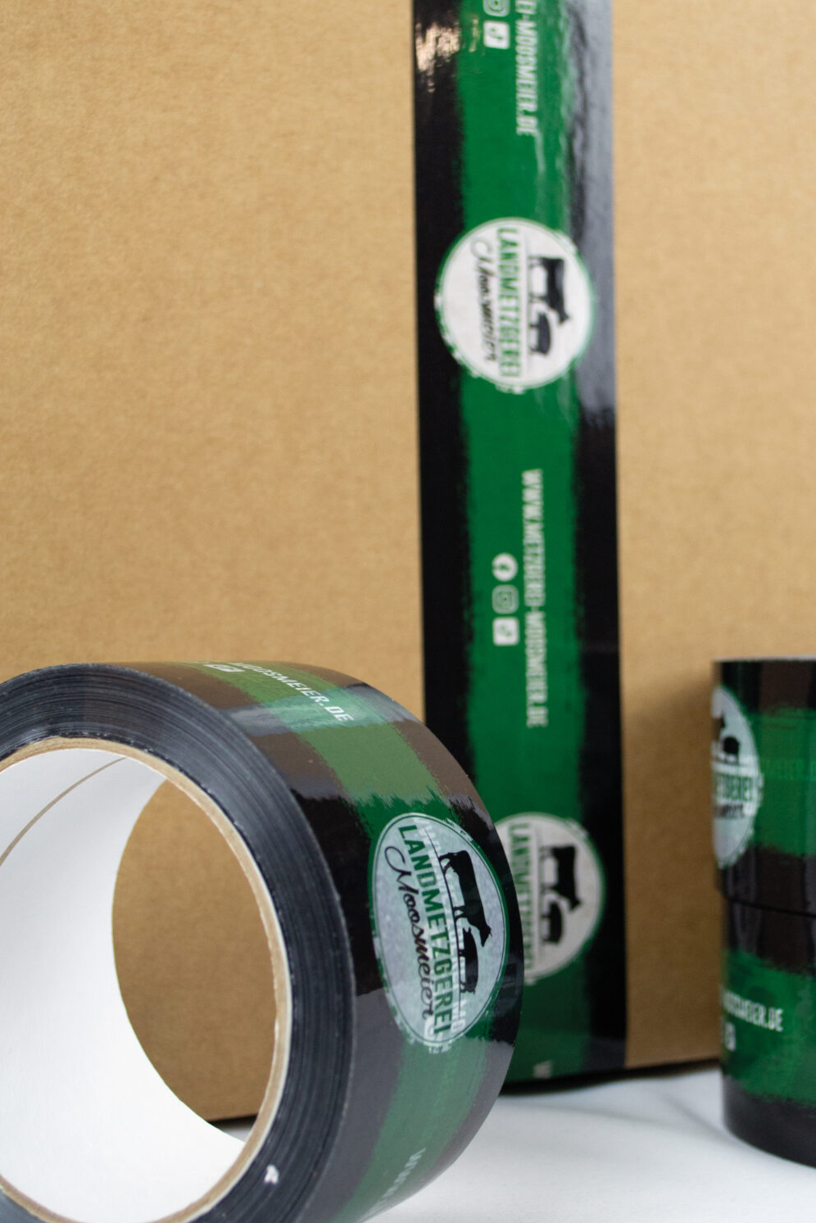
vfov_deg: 36.9
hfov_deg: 25.1
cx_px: 453
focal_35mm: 54
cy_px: 645
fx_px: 1835
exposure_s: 1/80
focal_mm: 28
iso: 400
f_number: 4.5
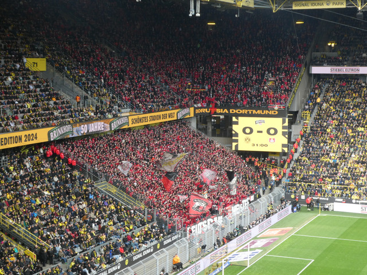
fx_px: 742
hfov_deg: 27.8
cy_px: 138
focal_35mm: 70
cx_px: 184
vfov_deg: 21.0
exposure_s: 1/80
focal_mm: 12.5
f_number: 4.5
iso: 160
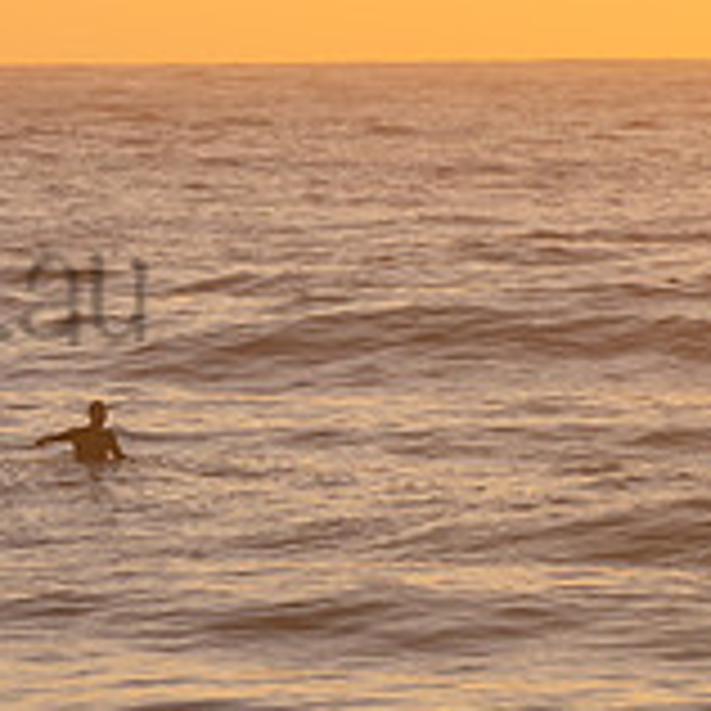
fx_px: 14547
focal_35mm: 626
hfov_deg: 2.8
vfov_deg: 2.8
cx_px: -328
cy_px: 236
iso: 31
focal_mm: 200
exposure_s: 1/200
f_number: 5.6
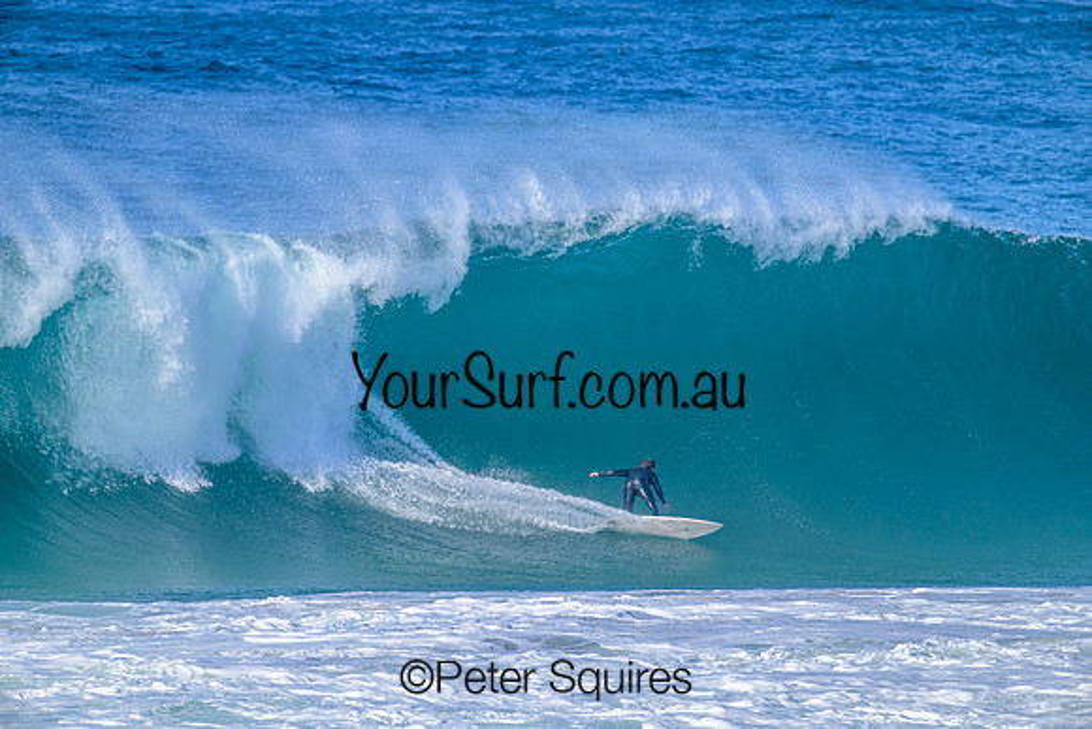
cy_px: 364
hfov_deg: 3.7
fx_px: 16990
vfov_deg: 2.5
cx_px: 546
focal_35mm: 560
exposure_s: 1/2000
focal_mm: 560
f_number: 8
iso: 800
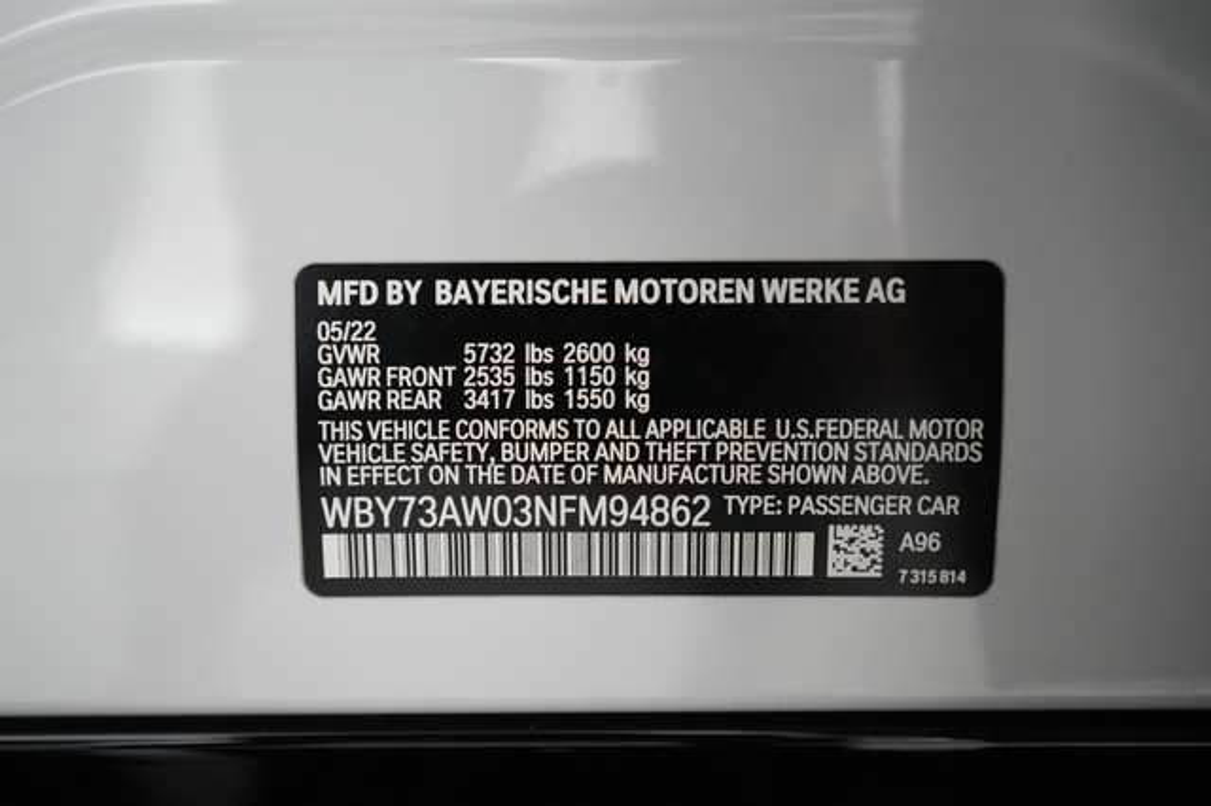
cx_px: 606
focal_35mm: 28
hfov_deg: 65.5
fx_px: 941
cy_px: 403
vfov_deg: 46.4
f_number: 4.5
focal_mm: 28
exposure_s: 1/100
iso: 6400
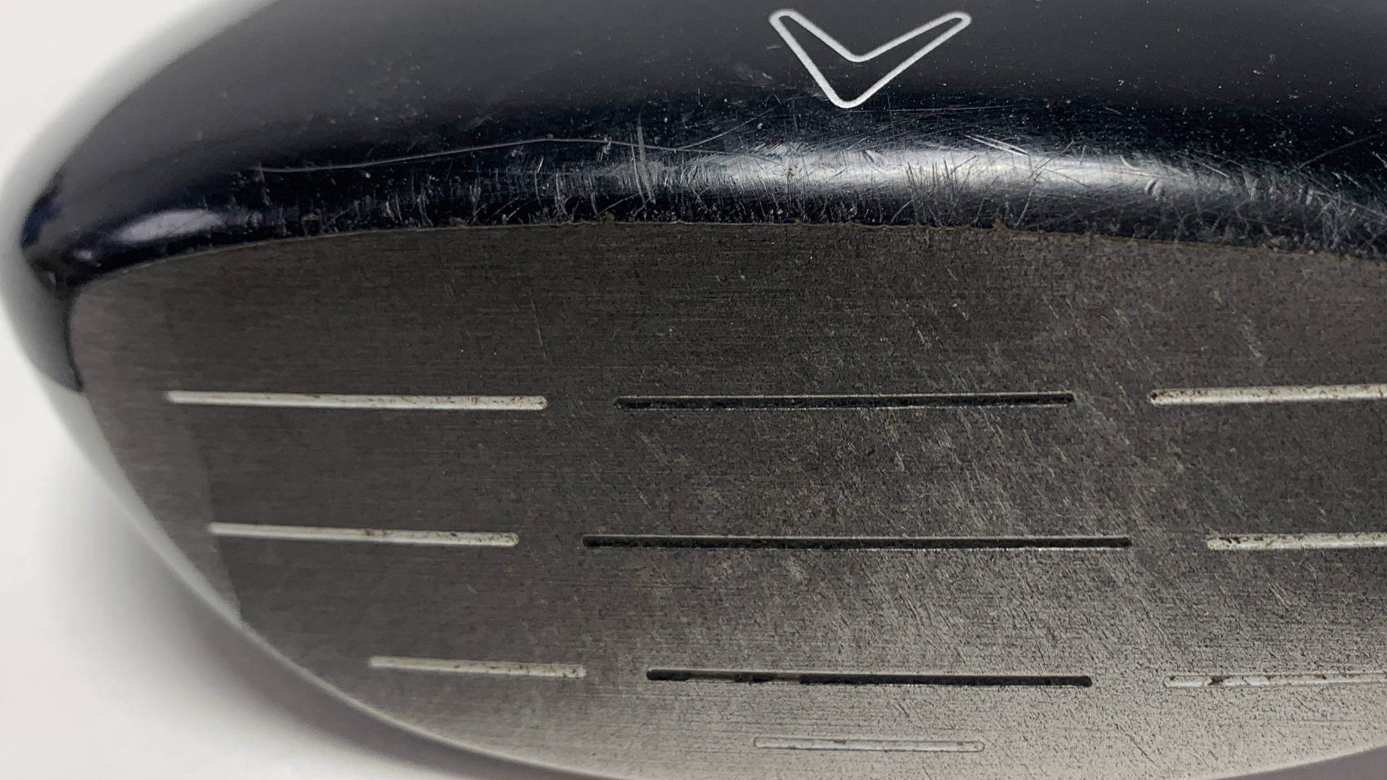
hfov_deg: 44.0
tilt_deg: -35.2
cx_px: 907
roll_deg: +2.4
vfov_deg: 25.9
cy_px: 272
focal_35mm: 46
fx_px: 1692
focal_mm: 4.25
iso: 25
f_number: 1.8
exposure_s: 1/259
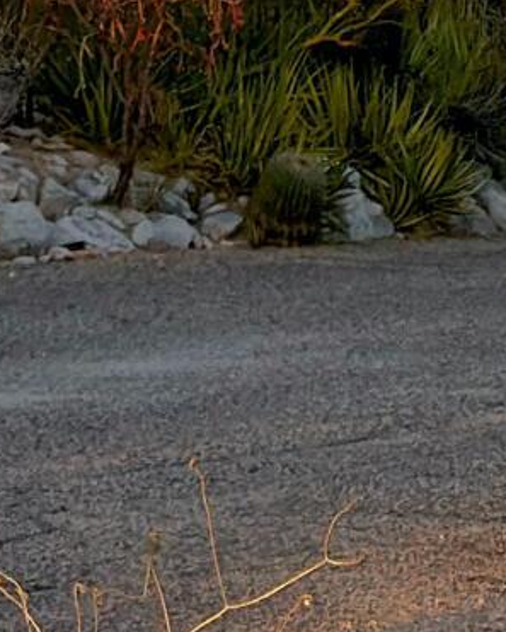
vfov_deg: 6.7
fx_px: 5164
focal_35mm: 276
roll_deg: -0.1
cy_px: -869
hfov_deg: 5.6
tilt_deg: +10.7
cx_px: 704
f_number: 1.78
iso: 64
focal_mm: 6.76
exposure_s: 1/1005
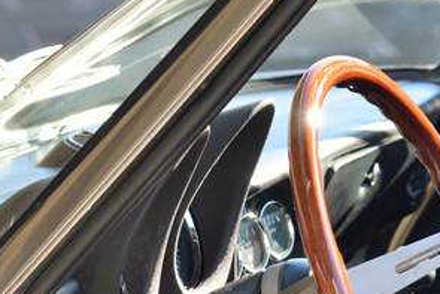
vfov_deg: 3.5
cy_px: 387
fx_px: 4769
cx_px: 513
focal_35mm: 390
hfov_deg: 5.3
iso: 220
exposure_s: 1/125
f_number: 5.6
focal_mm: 120
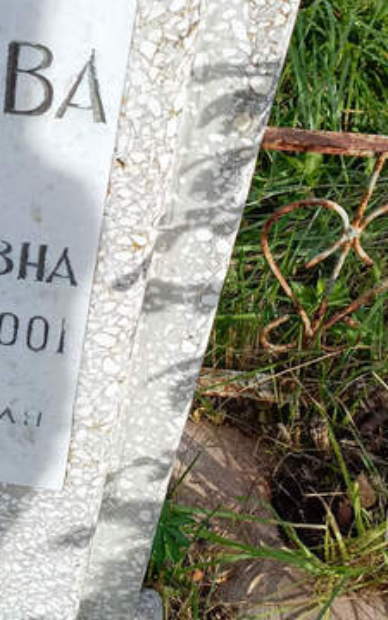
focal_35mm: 59
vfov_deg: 34.5
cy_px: 268
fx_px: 996
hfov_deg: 21.0
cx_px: -40
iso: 114
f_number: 1.69
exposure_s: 1/992
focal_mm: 4.76
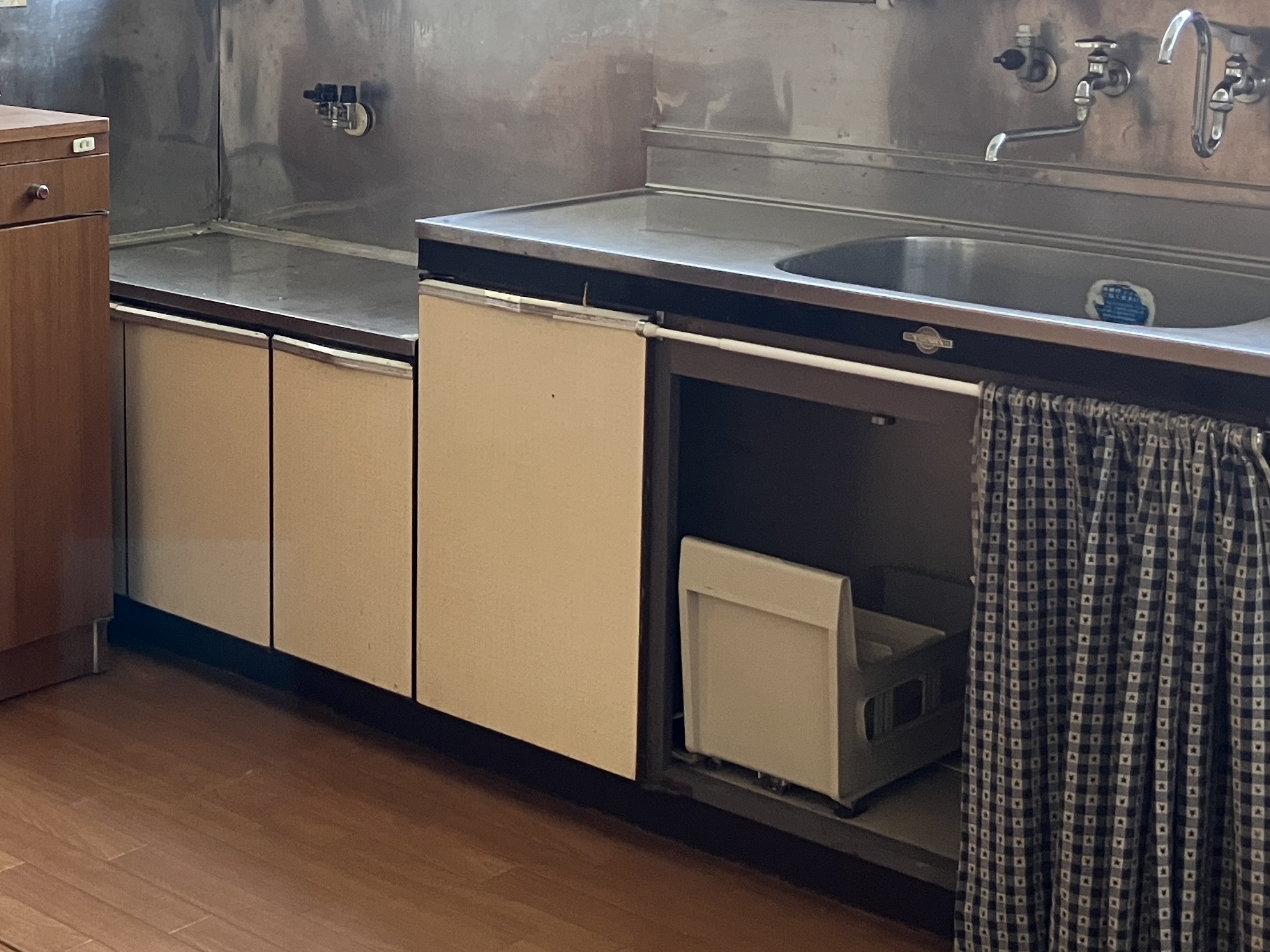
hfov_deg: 30.6
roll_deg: +0.1
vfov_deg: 23.4
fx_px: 2275
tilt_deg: -8.7
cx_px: 302
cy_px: 240
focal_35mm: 62
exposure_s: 1/30
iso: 400
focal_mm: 3.99
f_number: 1.8
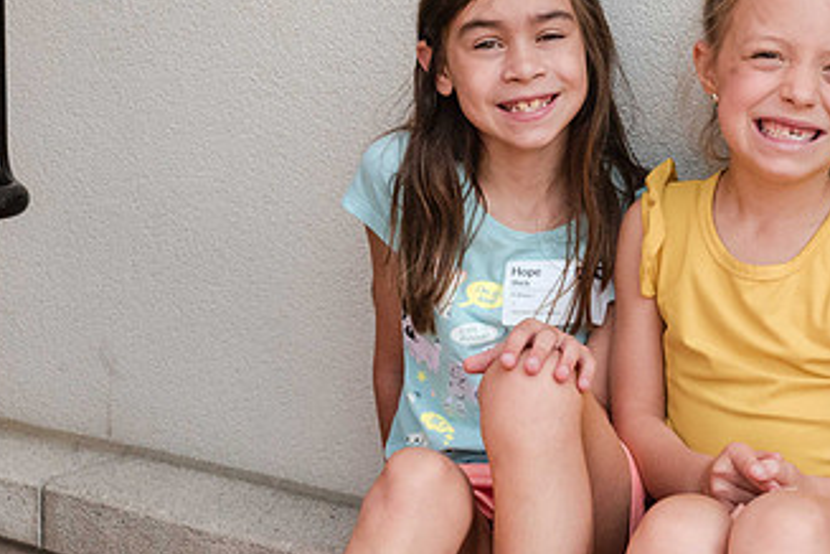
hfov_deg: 27.1
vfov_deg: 18.3
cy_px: 128
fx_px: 1706
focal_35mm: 74
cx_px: 571
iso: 6400
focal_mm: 35
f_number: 16
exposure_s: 1/1250
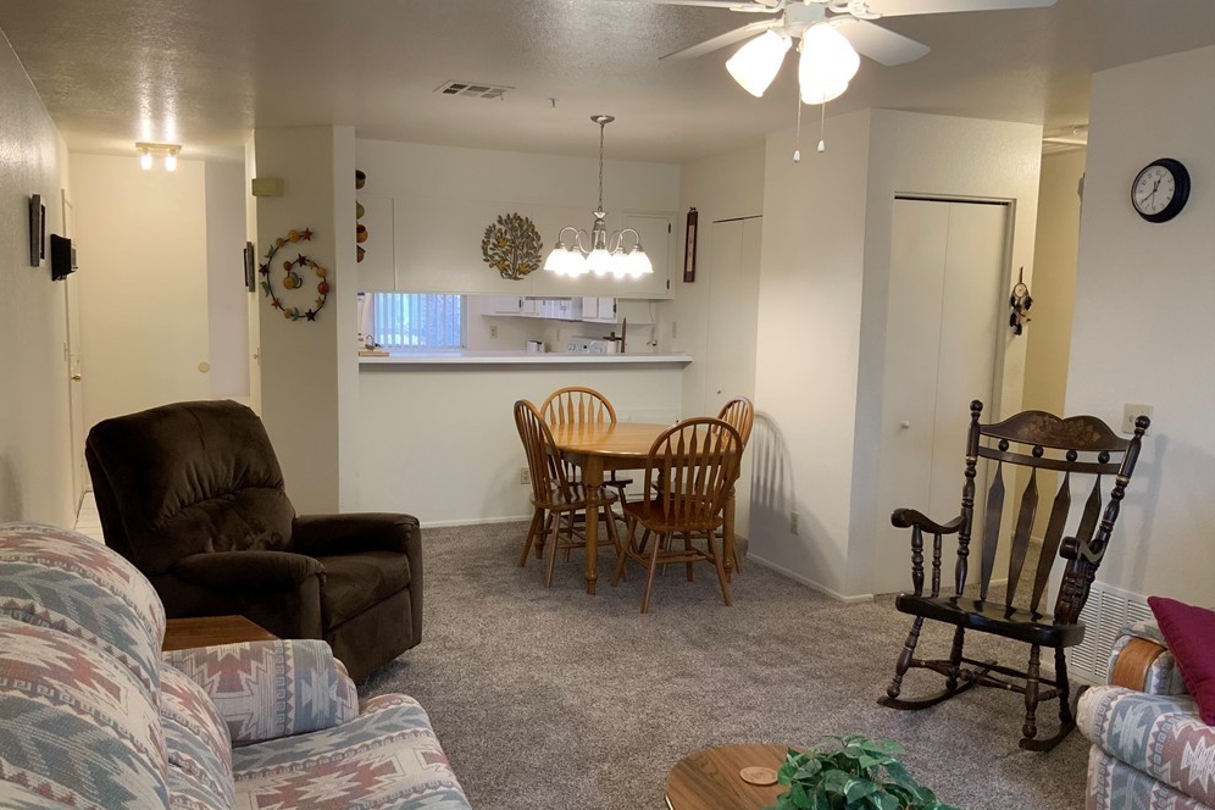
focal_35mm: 31
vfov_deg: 42.3
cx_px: 598
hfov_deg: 60.3
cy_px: 431
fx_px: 1046
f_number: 1.8
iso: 64
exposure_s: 1/60
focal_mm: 3
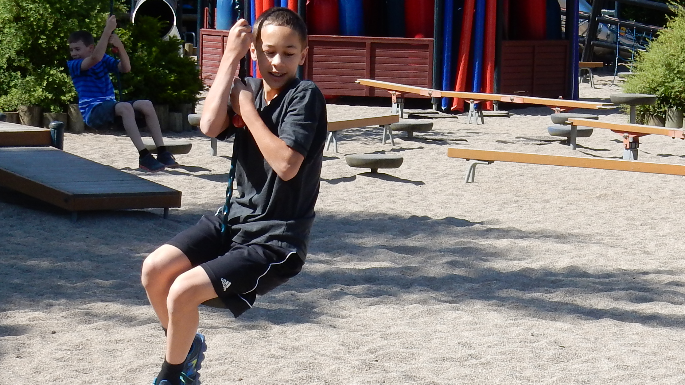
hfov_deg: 15.8
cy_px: 263
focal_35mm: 135
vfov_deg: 9.0
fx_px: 2452
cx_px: 490
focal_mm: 10.7
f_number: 4.5
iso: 125
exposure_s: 1/640
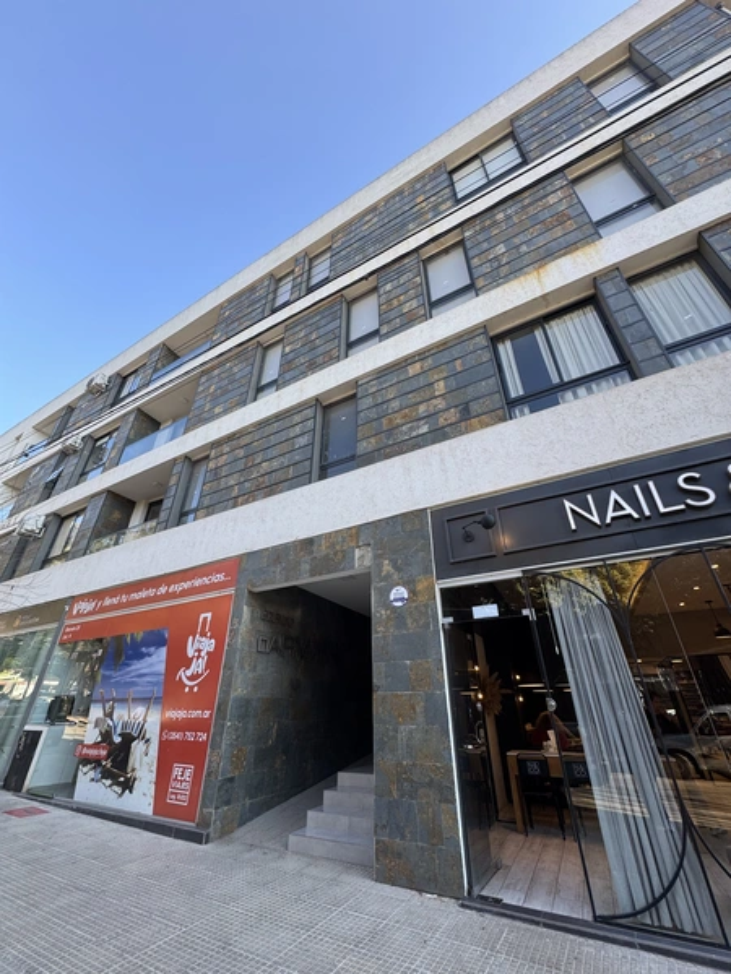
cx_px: 366
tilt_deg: +30.9
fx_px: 394
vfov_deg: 102.1
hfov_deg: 85.7
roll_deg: +1.0
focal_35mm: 14
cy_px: 487
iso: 40
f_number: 2.2
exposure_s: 1/168
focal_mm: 2.22
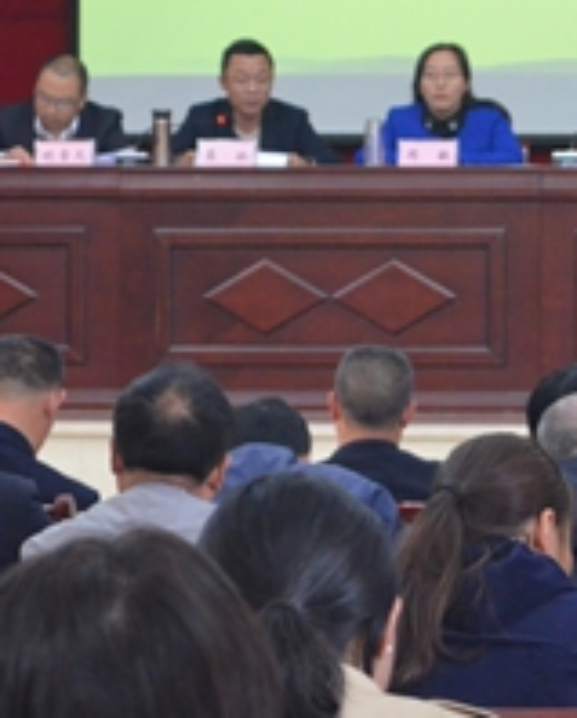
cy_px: 234
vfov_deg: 11.3
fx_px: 3621
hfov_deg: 9.1
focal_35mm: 170
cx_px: 523
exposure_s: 1/15
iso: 3200
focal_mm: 48
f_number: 5.6
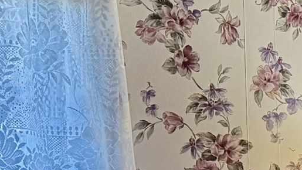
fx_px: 1250
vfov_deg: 7.3
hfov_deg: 11.9
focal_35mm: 156
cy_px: 392
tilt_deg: -6.5
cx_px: 653
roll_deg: -0.6
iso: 320
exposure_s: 1/60
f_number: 1.78
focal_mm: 6.76
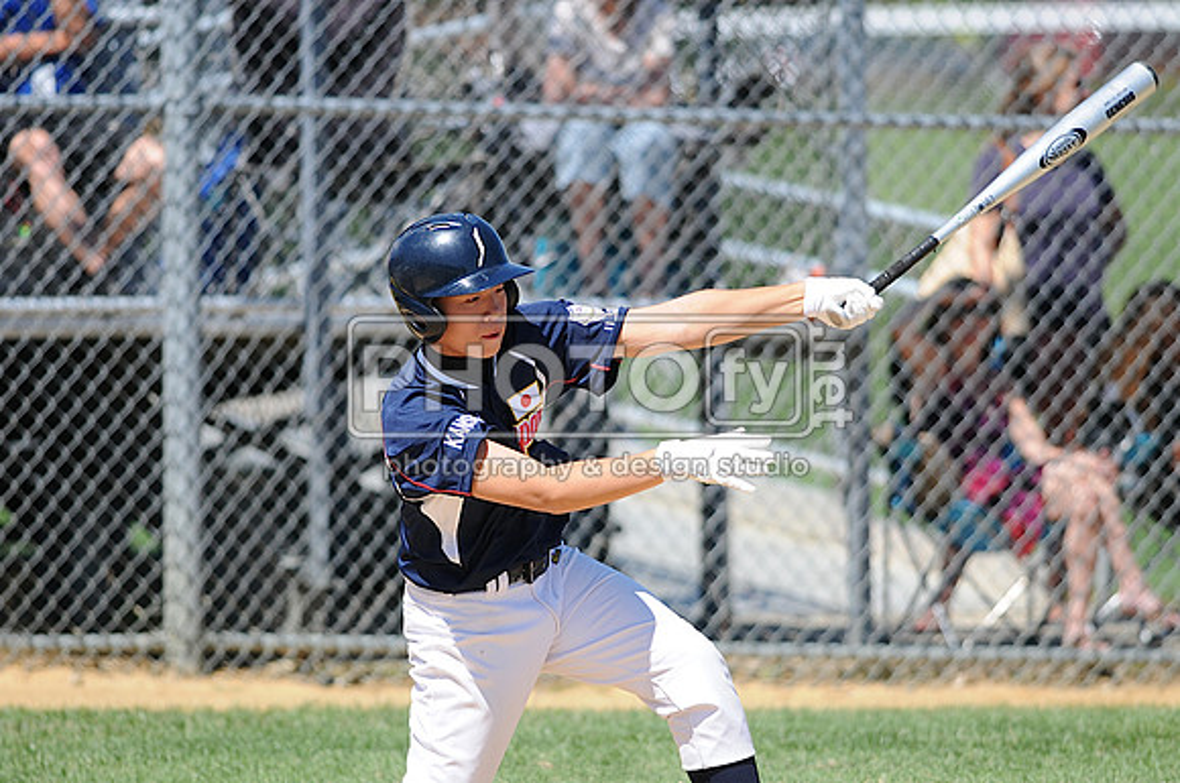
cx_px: 590
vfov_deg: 3.0
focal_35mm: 450
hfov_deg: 4.6
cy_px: 392
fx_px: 14729
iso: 200
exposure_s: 1/1250
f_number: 4
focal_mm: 300
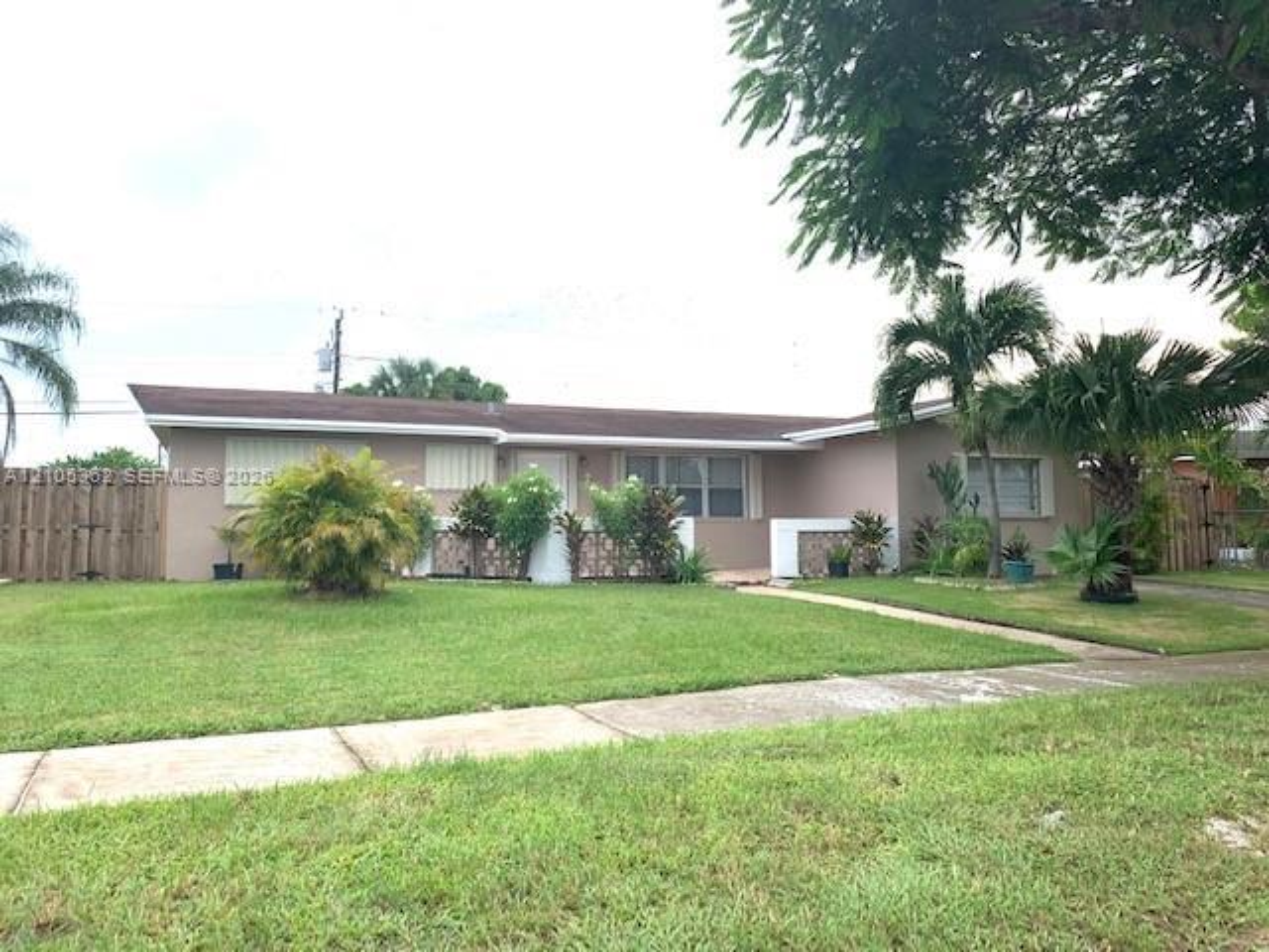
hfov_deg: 67.3
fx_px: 953
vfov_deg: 53.1
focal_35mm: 26
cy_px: 476
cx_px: 634
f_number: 1.8
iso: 25
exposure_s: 1/737
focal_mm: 4.25
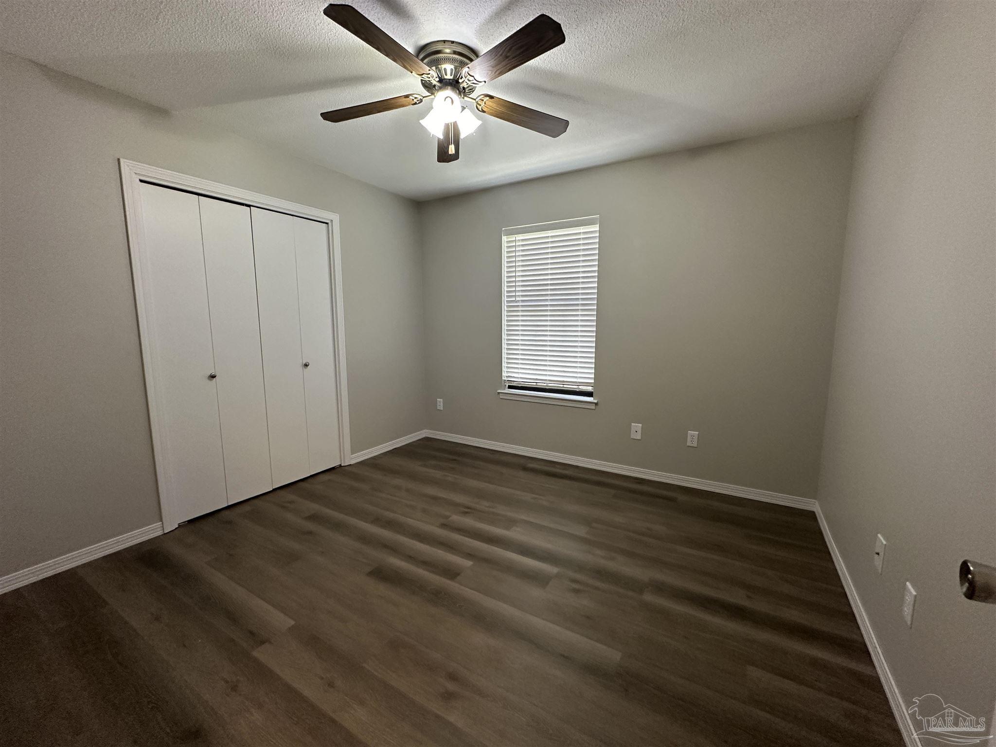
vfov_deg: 85.7
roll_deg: +0.1
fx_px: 403
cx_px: 498
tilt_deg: -7.0
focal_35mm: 14
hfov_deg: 102.1
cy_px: 374
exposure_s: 1/60
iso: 250
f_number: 2.2
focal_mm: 2.22
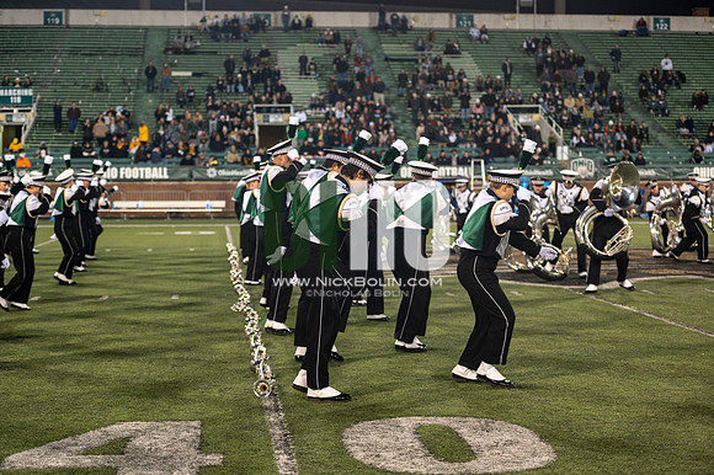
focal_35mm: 70
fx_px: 1387
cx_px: 357
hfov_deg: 28.9
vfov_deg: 19.4
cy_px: 238
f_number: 2.8
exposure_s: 1/500
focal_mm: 70
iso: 1000
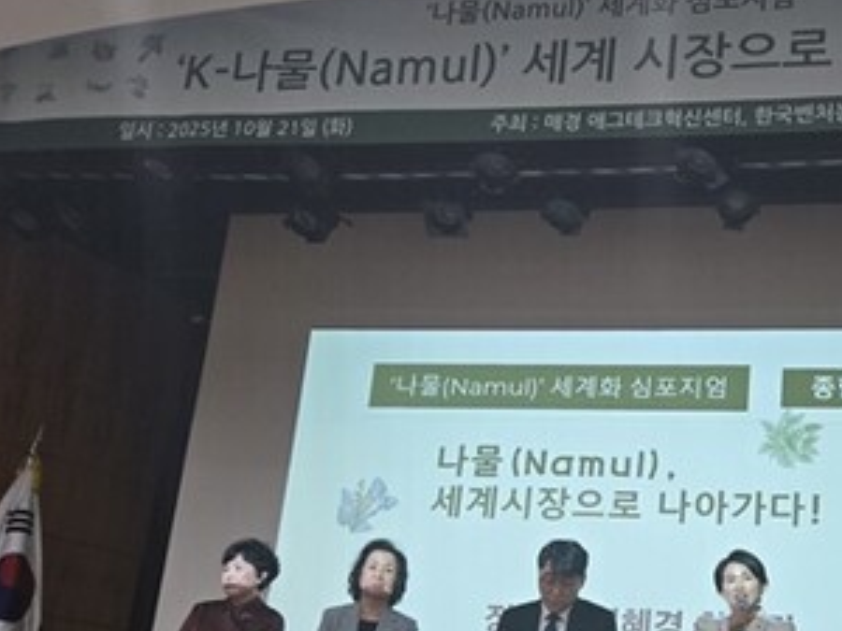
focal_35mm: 46
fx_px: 1119
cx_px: 682
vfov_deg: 30.8
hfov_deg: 39.5
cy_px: 502
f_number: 1.8
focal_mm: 5.4
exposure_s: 1/60
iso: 160
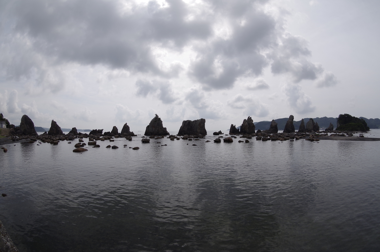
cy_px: 126
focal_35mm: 15
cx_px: 190
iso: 100
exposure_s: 1/400
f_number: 8
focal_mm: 10
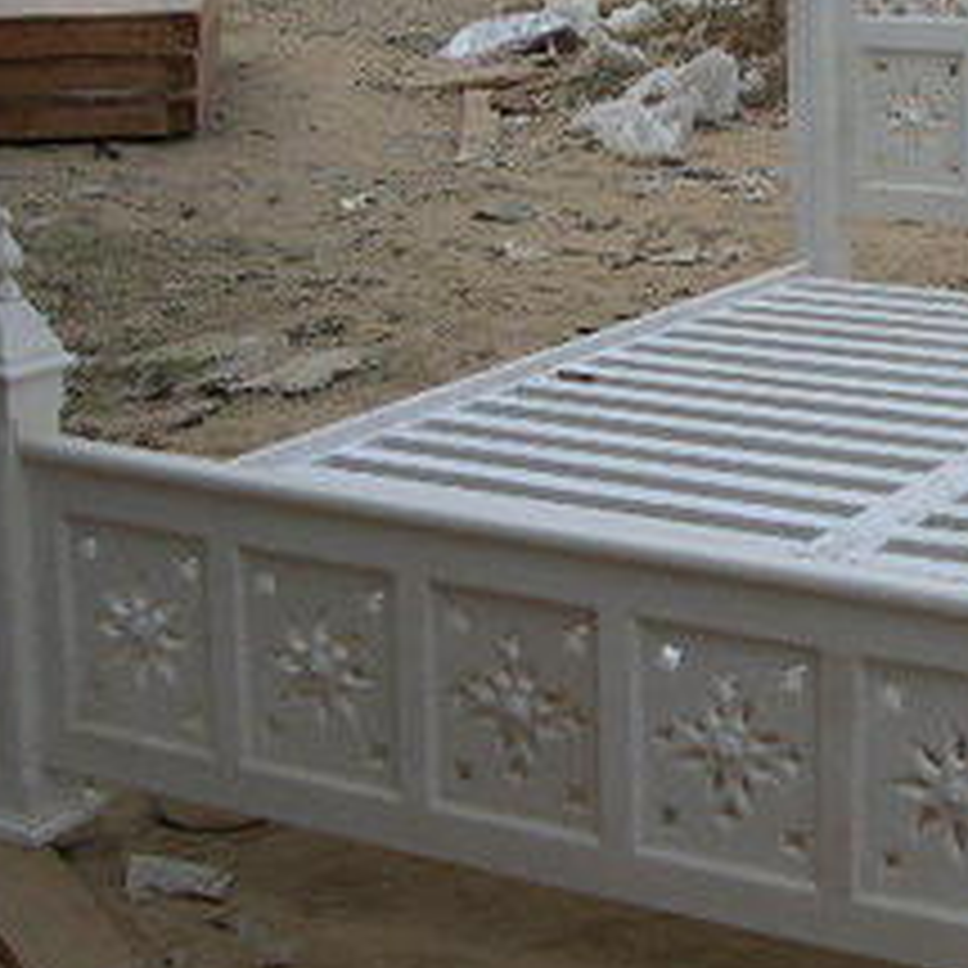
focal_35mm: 78
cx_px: 932
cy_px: 398
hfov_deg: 21.5
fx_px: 2468
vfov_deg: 22.2
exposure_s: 1/101
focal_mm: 8
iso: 100
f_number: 7.6
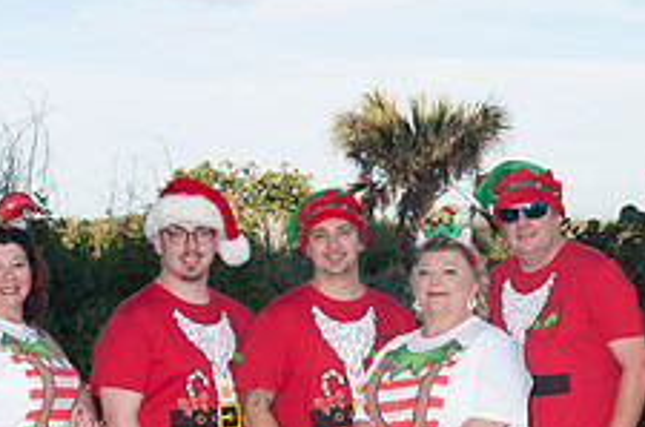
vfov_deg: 15.9
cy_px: 354
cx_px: 490
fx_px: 1520
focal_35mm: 85
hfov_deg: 23.7
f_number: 6.3
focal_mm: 22
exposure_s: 1/250
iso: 100
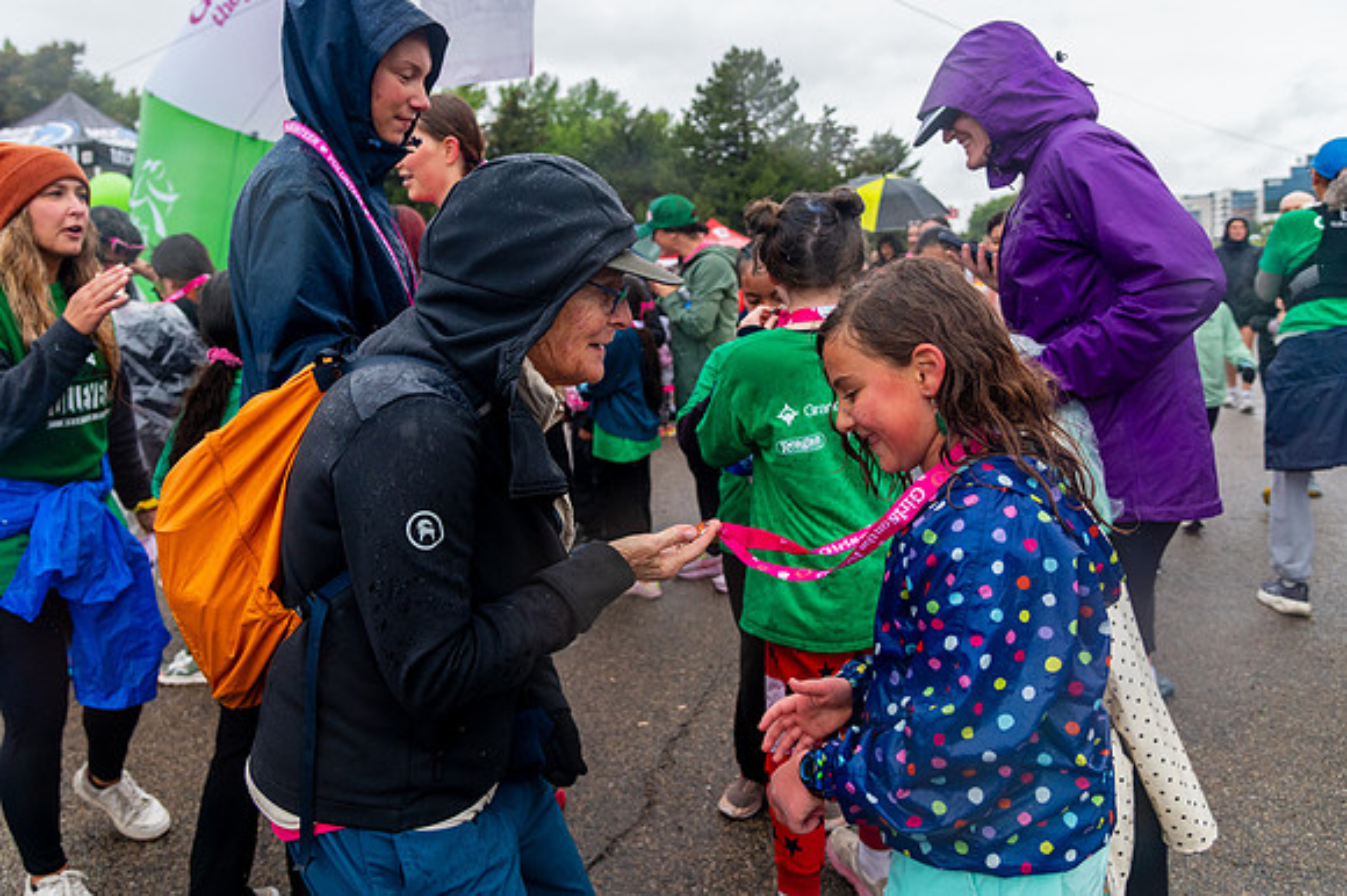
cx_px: 631
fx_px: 1048
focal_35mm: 28
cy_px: 373
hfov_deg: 65.4
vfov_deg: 46.2
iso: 1600
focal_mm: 24
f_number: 4
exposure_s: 1/2500
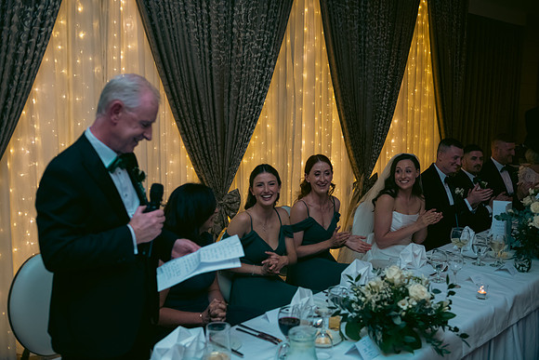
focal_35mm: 38
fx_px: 569
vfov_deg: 35.1
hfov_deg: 50.7
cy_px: 180
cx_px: 270
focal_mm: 38
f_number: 3.5
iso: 800
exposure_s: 1/160
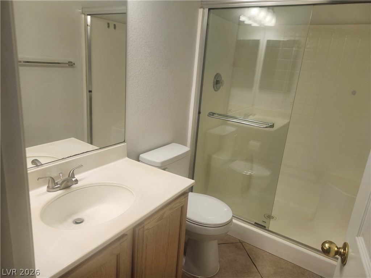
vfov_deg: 58.9
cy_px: 139
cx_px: 186
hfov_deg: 73.9
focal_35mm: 23
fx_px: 247
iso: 100
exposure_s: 1/180
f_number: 1.8
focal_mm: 5.54
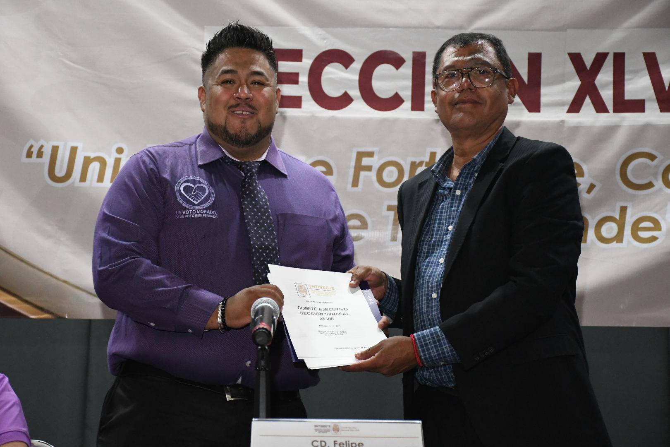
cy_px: 224
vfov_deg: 15.2
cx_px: 335
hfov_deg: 22.6
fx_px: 1675
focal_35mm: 90
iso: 5000
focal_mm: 60
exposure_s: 1/125
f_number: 5.6
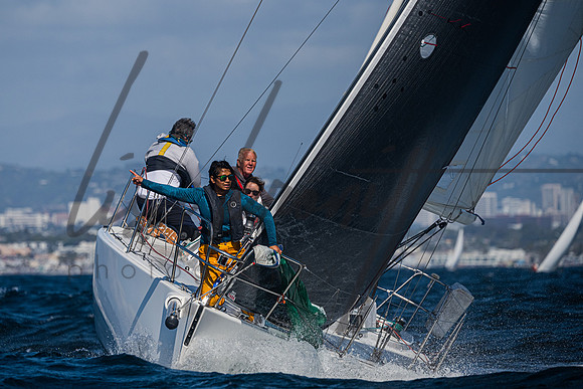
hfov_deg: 5.7
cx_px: 235
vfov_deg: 3.8
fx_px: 5812
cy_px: 161
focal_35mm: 359
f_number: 6.3
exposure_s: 1/6400
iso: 400
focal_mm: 290
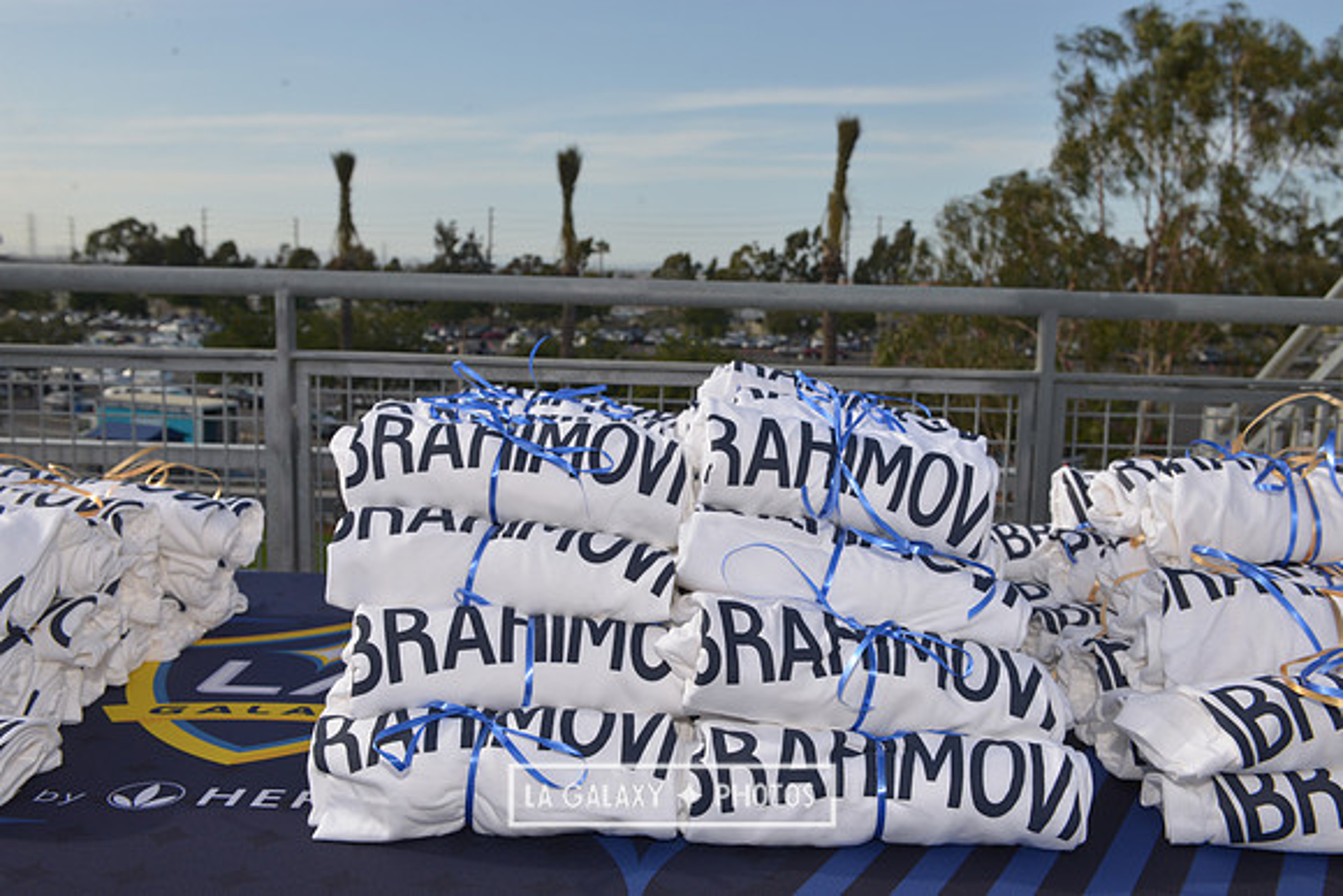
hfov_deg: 55.8
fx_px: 1269
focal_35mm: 34
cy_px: 448
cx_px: 672
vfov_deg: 38.9
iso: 200
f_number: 11
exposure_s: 1/250
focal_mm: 34
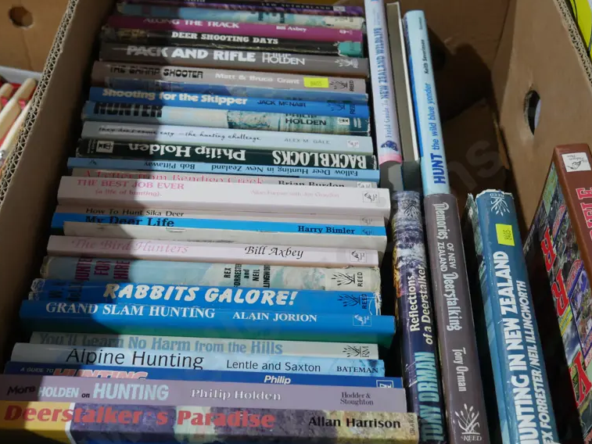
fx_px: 787
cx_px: 328
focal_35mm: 46
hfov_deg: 41.2
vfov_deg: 31.4
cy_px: 276
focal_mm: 17
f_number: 4
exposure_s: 1/60
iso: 800
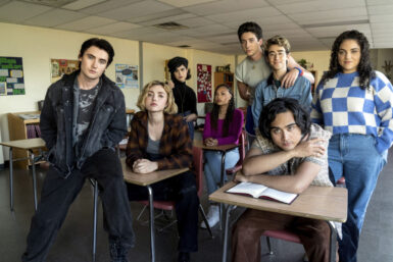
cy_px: 131
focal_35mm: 24
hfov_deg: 73.7
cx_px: 196
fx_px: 262
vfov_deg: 53.2
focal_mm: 24
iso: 1250
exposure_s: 1/50
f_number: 8
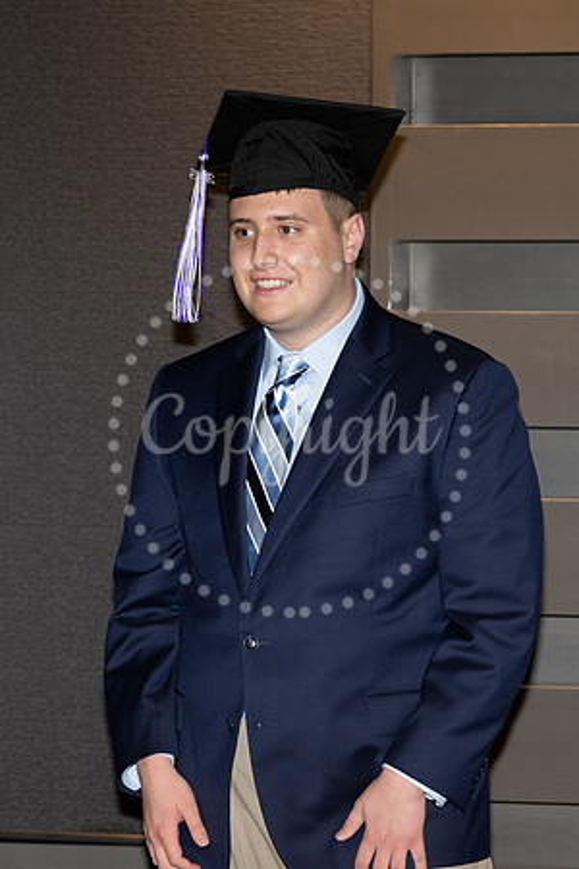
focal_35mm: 182
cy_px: 435
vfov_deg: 11.3
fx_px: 4401
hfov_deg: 7.5
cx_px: 288
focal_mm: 120
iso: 640
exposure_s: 1/80
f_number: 5.6
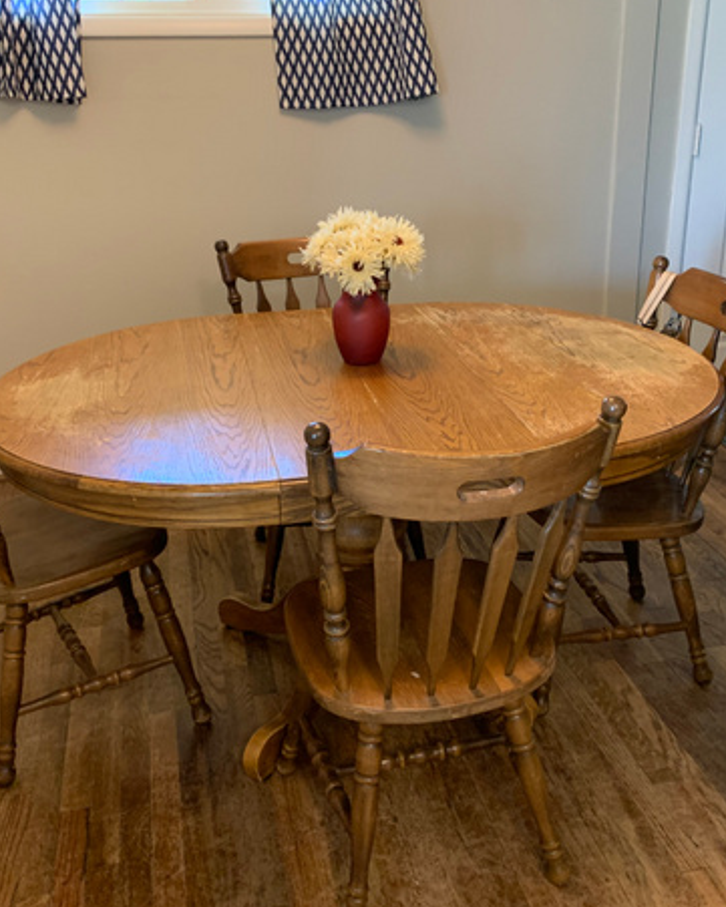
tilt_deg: -20.6
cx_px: 392
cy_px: 436
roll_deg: -0.1
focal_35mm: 36
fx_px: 967
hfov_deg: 41.1
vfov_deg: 50.3
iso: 320
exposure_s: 1/40
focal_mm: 4.25
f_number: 1.8
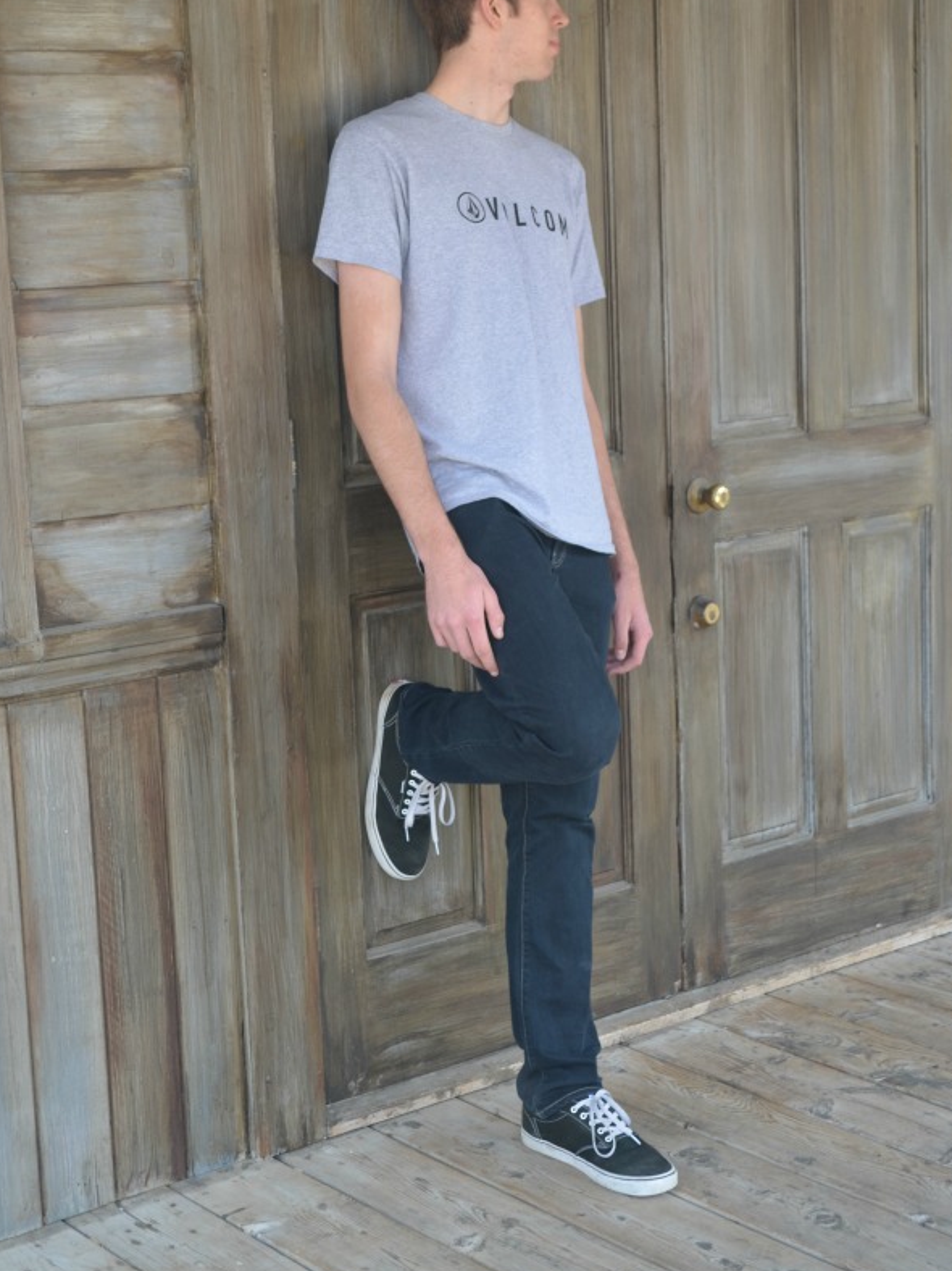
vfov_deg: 30.7
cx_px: 479
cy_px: 602
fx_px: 2311
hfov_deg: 23.3
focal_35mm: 63
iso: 200
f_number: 5.6
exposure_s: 1/125
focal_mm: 38
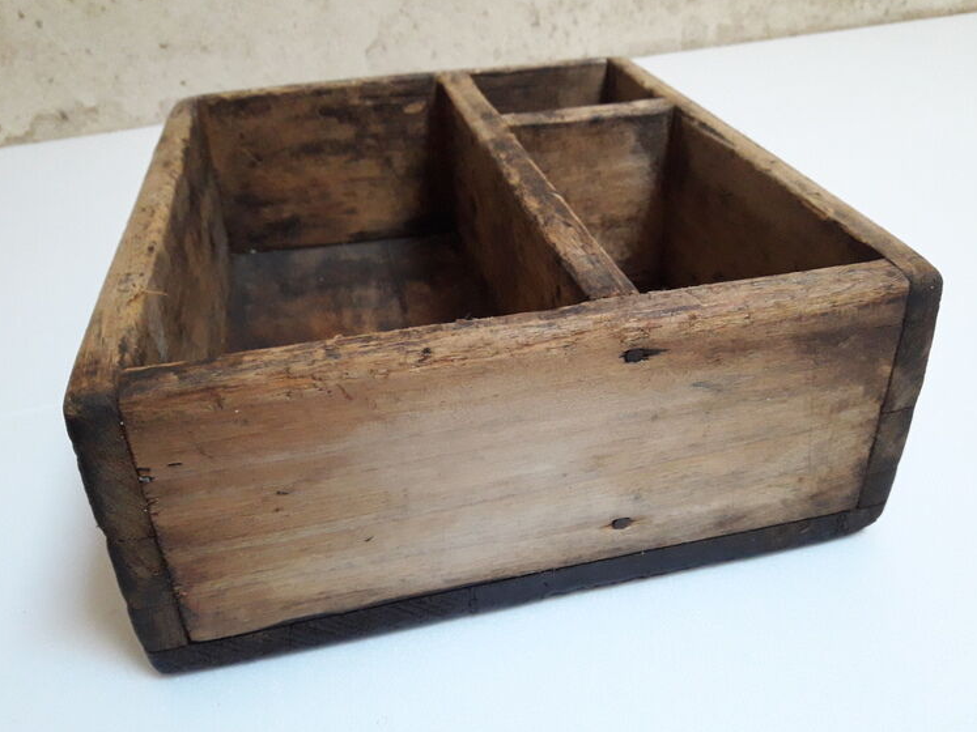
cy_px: 363
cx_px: 514
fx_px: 847
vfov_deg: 46.8
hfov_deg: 59.9
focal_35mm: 30
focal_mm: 3.7
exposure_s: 1/17
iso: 320
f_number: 1.9
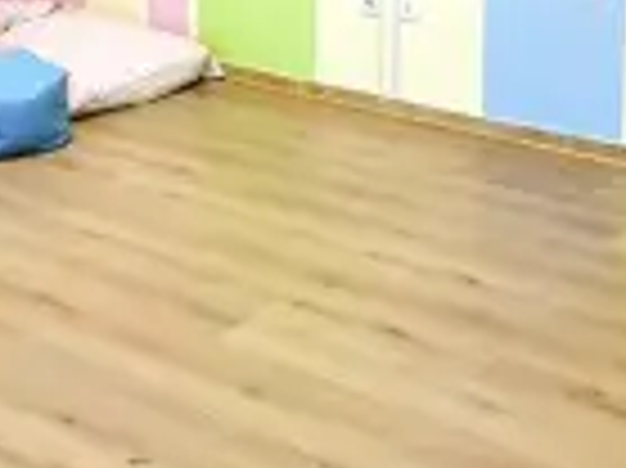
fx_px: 1355
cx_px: 54
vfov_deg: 18.4
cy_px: -126
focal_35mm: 75
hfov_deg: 25.2
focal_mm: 4.3
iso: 250
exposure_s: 1/33
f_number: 1.7
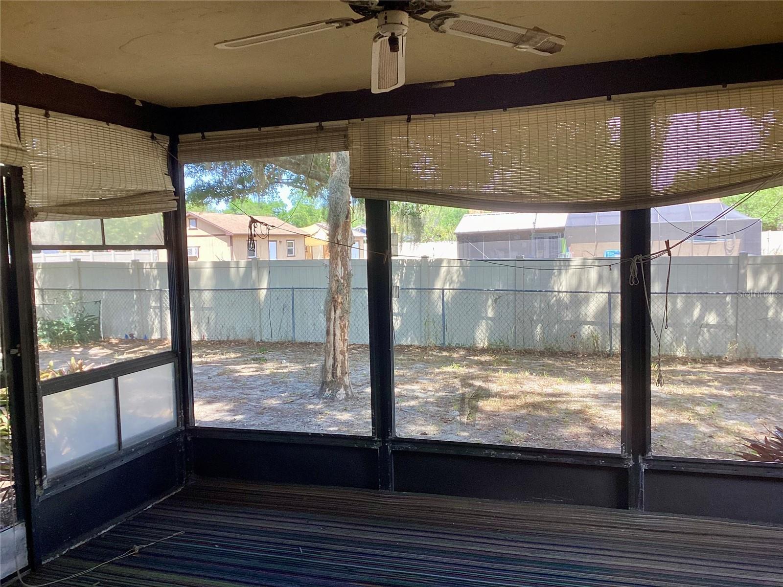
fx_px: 701
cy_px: 294
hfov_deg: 58.4
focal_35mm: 31
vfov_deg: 45.4
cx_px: 392
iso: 50
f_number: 2.4
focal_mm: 3.3
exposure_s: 1/120
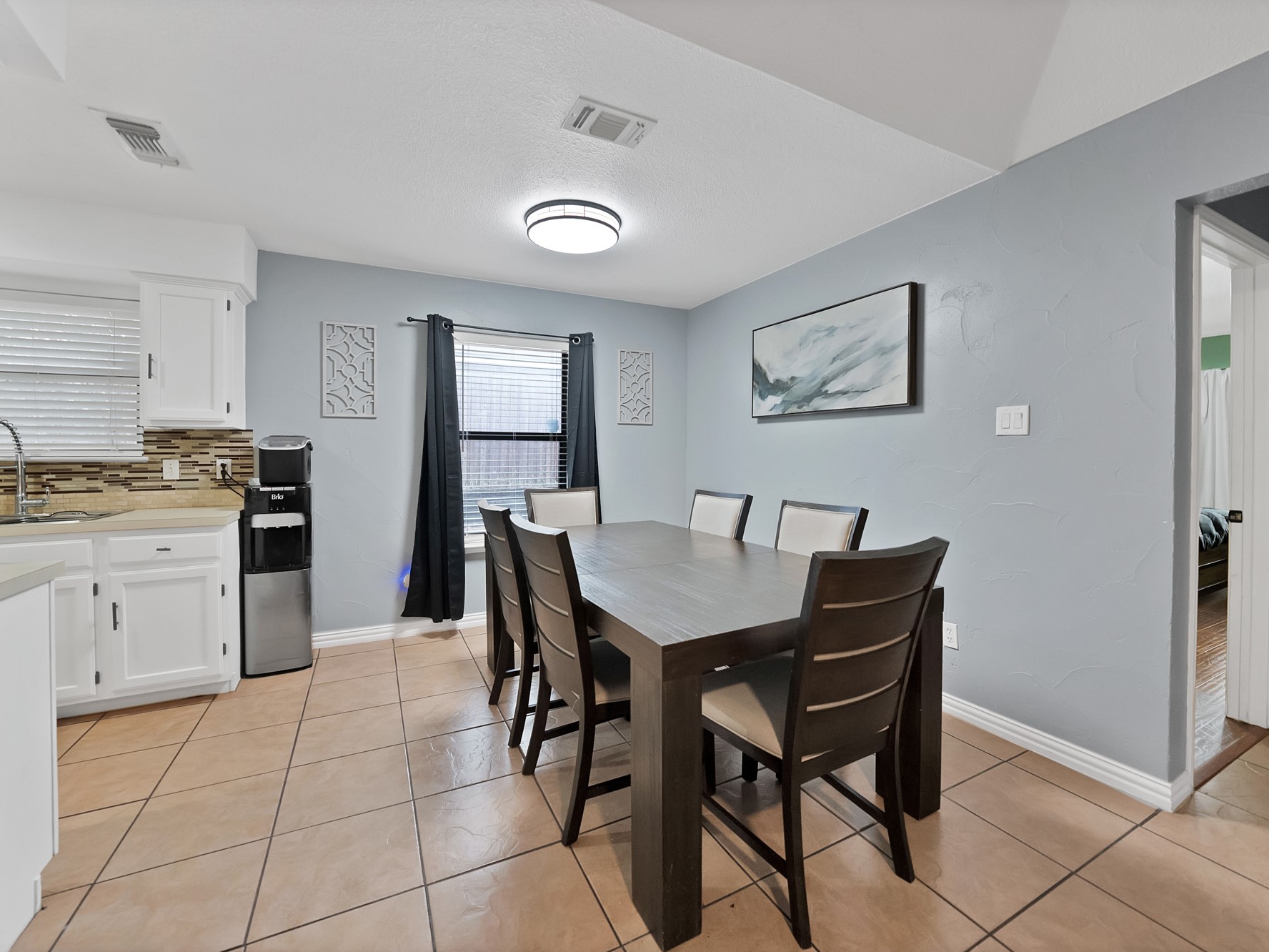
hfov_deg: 106.1
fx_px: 477
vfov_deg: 89.9
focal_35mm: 13
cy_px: 477
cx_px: 655
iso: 5000
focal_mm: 12
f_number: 4
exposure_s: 1/60
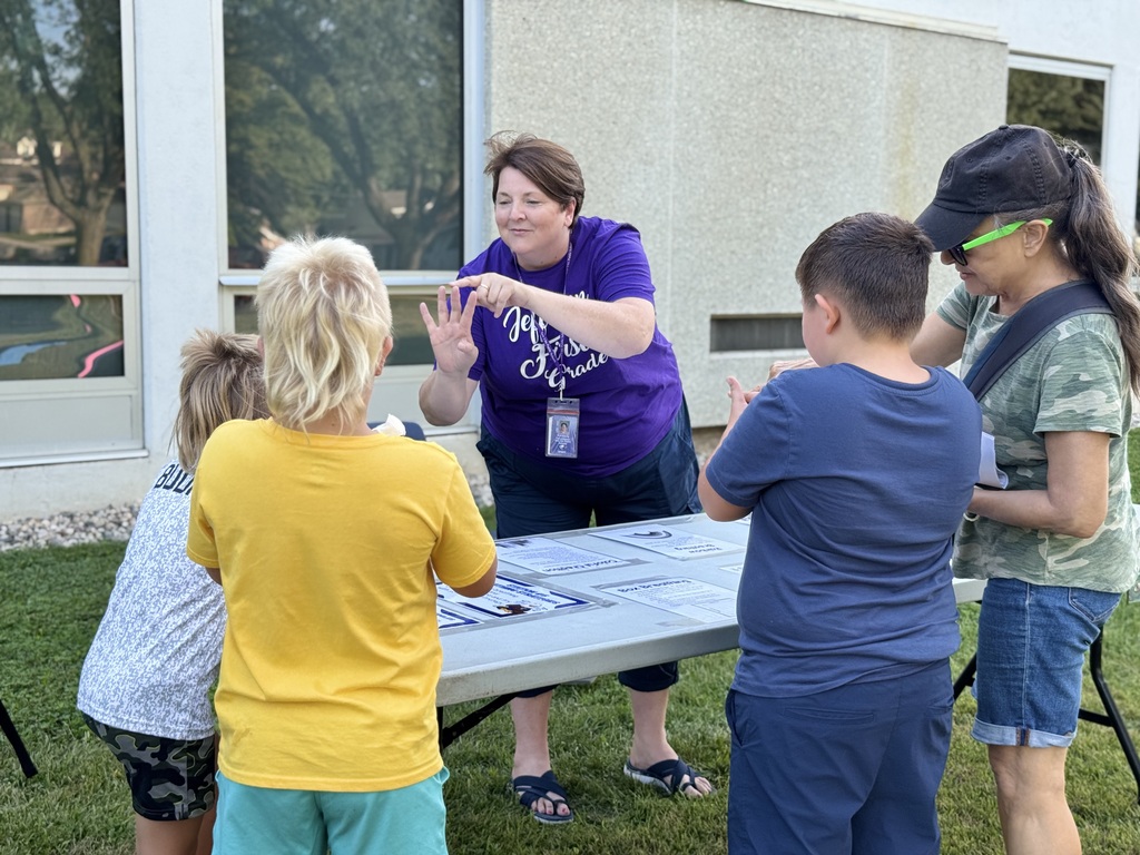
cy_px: 428
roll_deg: -0.7
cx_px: 570
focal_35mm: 48
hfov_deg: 39.7
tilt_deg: -6.5
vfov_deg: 30.3
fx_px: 1581
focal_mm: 6.76
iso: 64
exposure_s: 1/461
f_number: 1.78
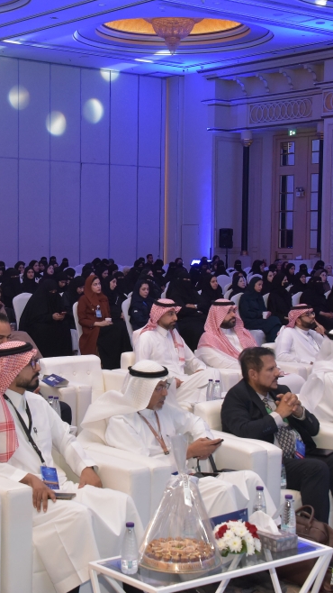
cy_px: 299
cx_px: 138
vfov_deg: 30.2
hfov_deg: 17.2
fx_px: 1099
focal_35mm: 70
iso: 3600
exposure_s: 1/60
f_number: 9
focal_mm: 44
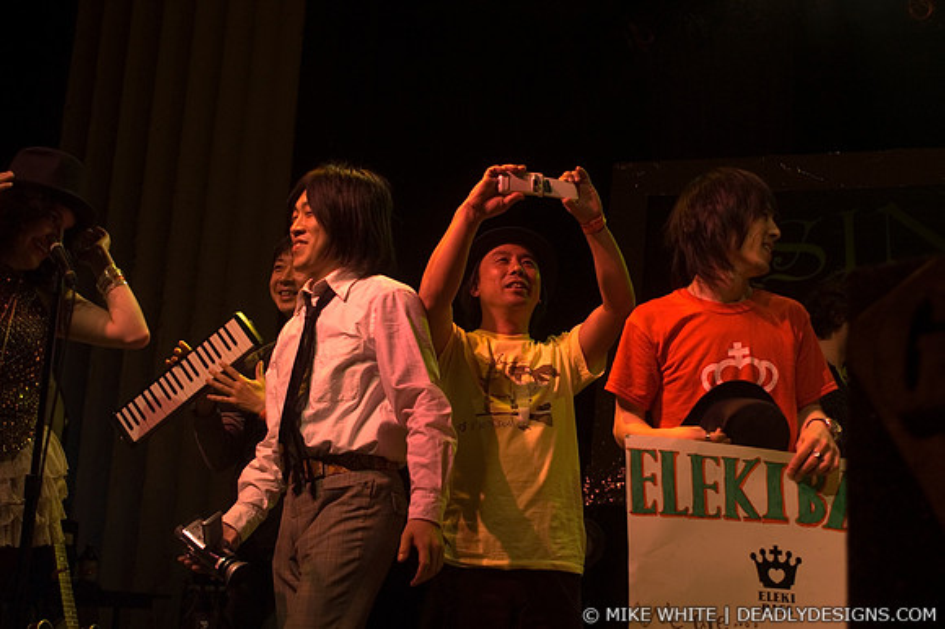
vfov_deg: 25.7
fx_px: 1377
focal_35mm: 52
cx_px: 472
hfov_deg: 37.9
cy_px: 314
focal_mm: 35
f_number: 2.8
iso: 800
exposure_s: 1/160
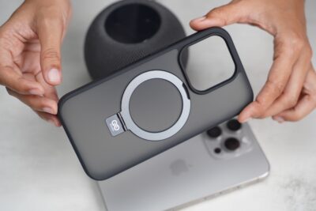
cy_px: 106
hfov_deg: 27.0
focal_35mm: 75
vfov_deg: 18.2
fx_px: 659
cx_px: 158
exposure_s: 1/160
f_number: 4
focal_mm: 75
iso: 2000
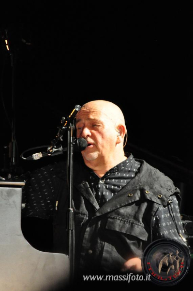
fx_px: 2416
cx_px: 96
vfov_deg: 6.9
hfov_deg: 4.6
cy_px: 146
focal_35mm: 300
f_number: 16
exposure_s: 1/125
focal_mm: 200
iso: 3200
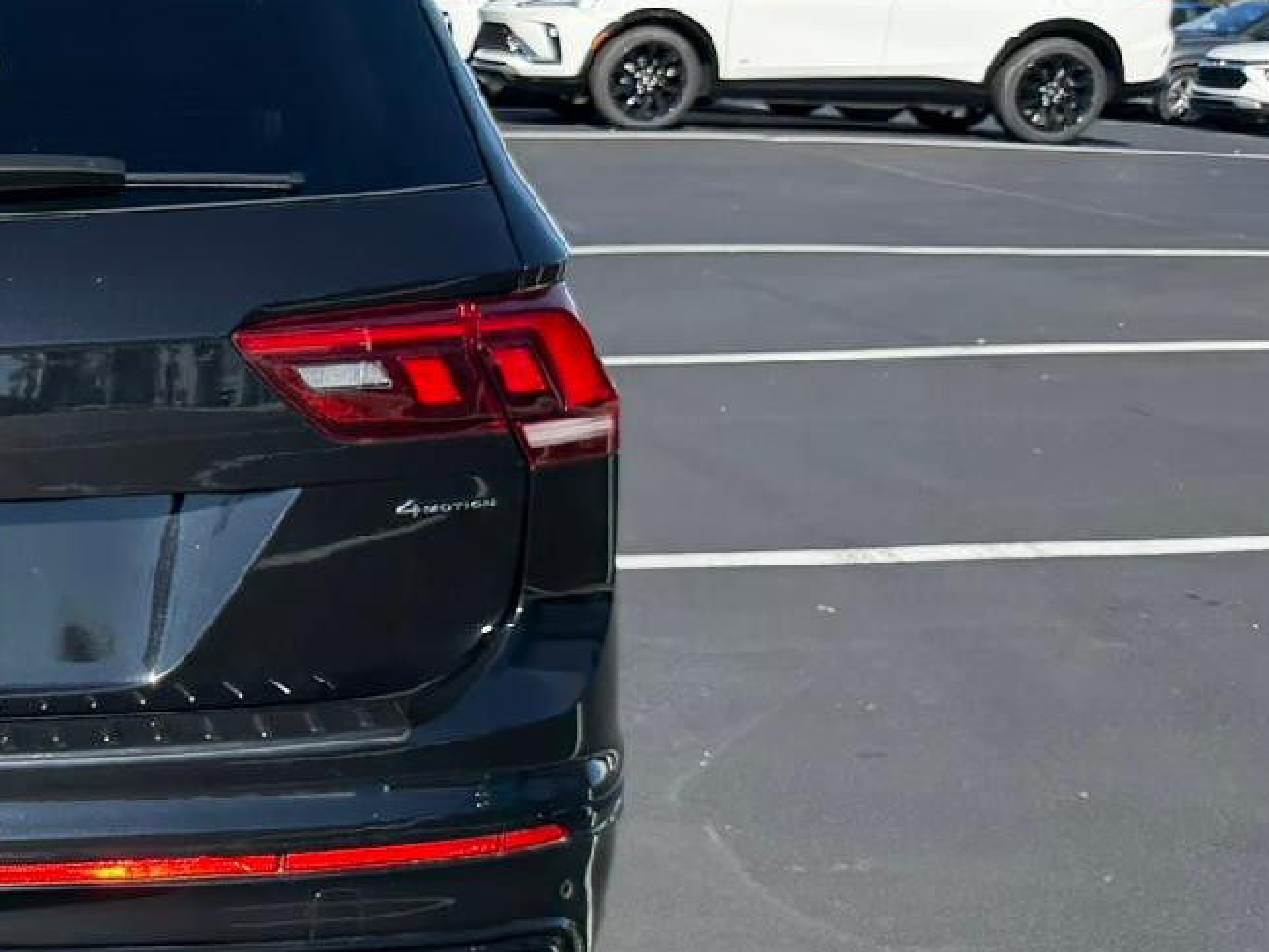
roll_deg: -1.8
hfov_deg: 24.5
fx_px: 2603
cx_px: -301
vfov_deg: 20.6
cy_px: 667
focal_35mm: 71
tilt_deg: -10.5
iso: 100
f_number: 1.78
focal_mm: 6.76
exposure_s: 1/2801
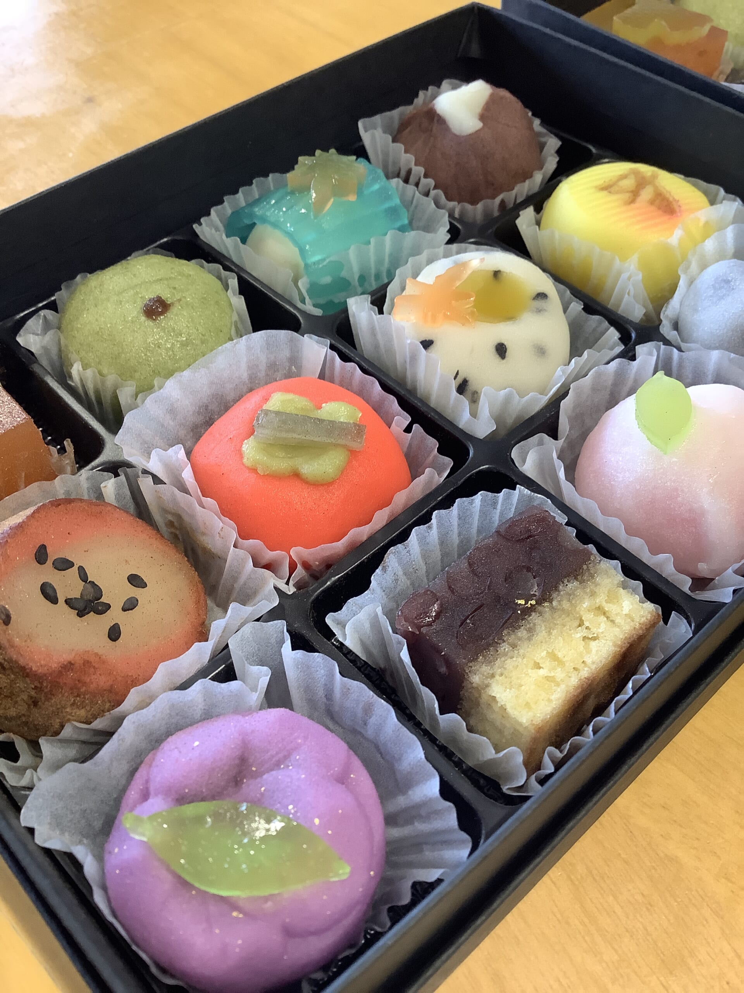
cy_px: 496
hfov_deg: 45.4
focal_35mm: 31
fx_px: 888
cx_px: 372
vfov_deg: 58.4
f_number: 2.4
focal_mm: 3.3
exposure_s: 1/60
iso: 160
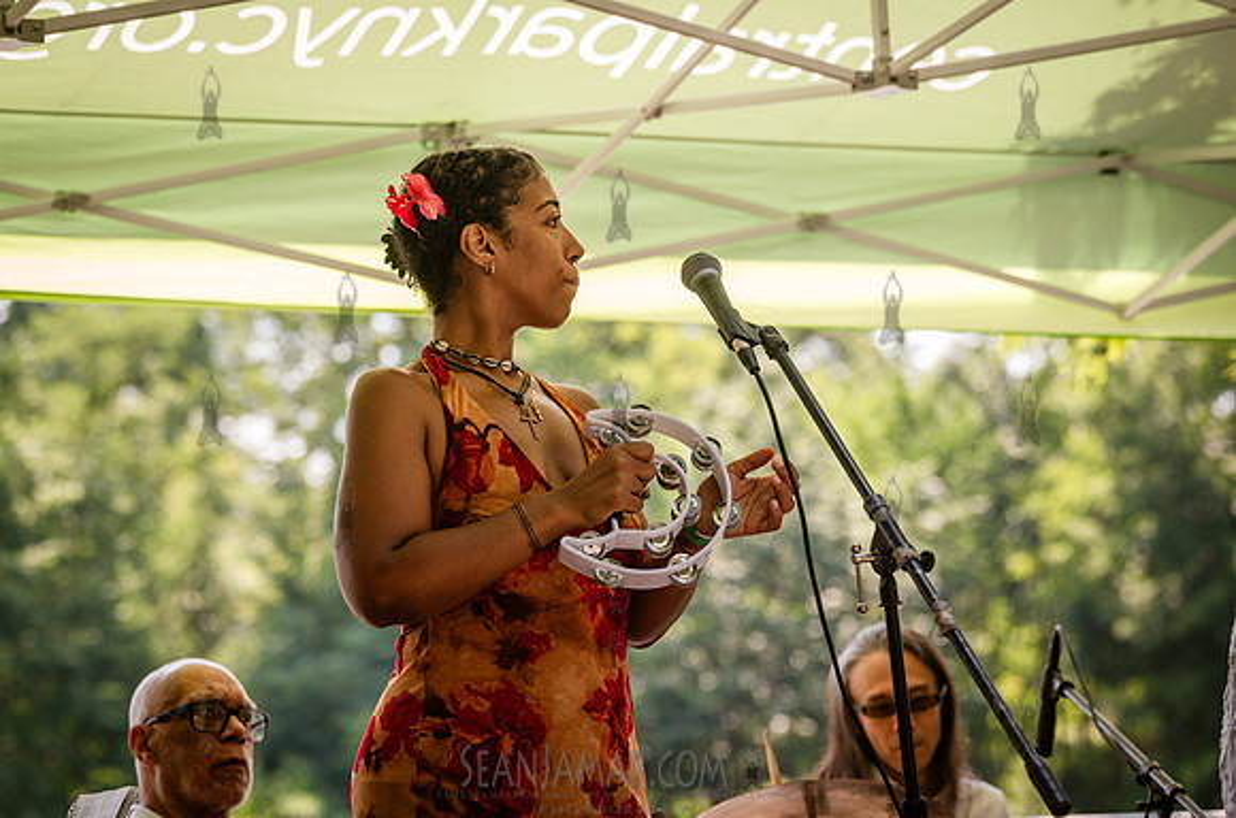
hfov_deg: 15.2
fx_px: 4634
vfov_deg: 10.1
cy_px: 448
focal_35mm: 135
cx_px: 517
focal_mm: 116
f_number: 4.5
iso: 640
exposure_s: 1/800
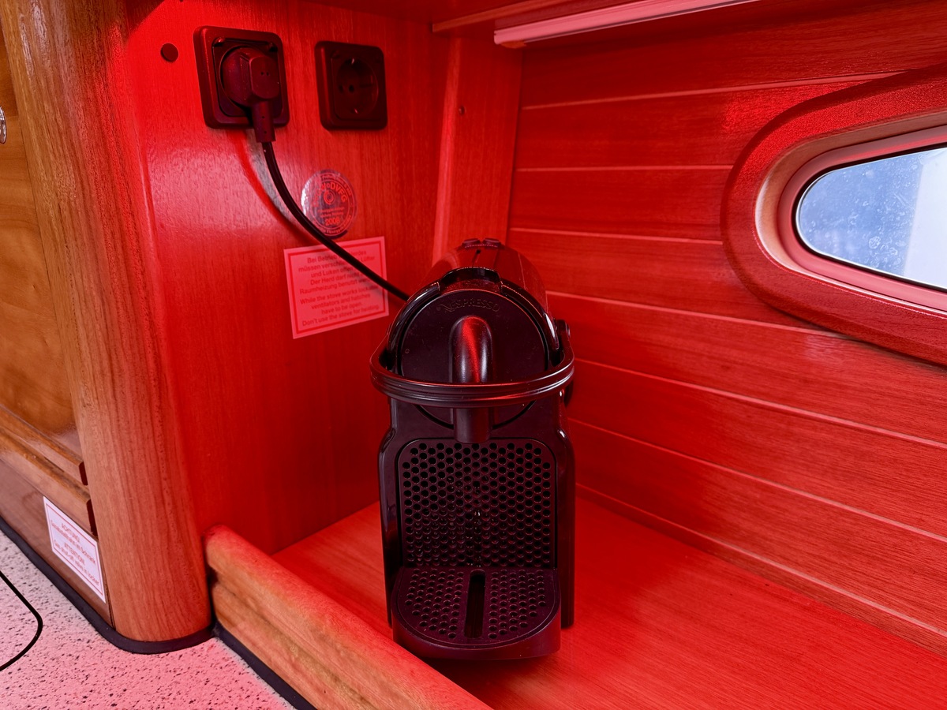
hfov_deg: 71.6
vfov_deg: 56.8
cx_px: 474
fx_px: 657
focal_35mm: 24
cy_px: 355
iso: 320
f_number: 1.78
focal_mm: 6.76
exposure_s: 1/60
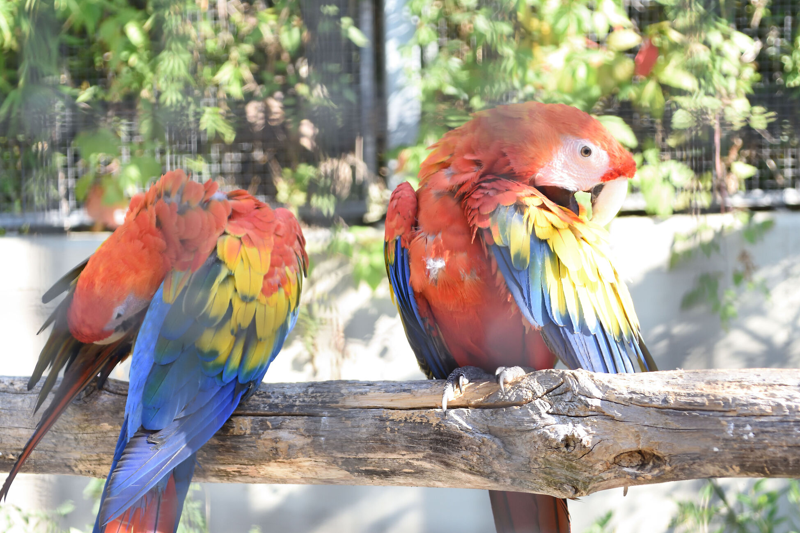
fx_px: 2258
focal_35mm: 102
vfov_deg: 13.5
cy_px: 263
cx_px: 387
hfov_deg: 20.1
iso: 800
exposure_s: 1/200
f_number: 5
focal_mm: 55
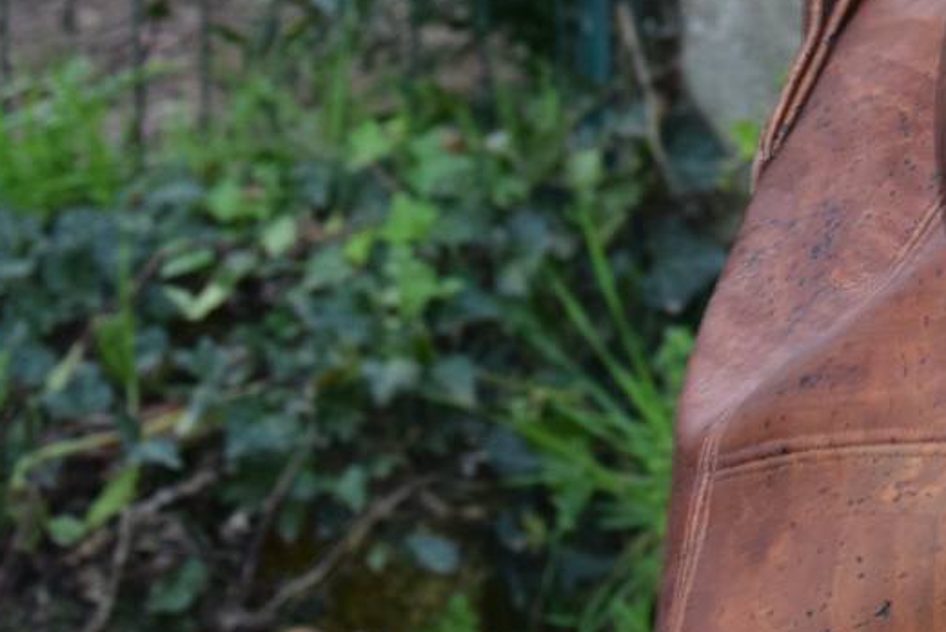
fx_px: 3812
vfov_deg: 9.4
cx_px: 1115
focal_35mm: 145
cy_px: -85
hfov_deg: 13.8
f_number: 5
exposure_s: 1/100
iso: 800
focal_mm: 28
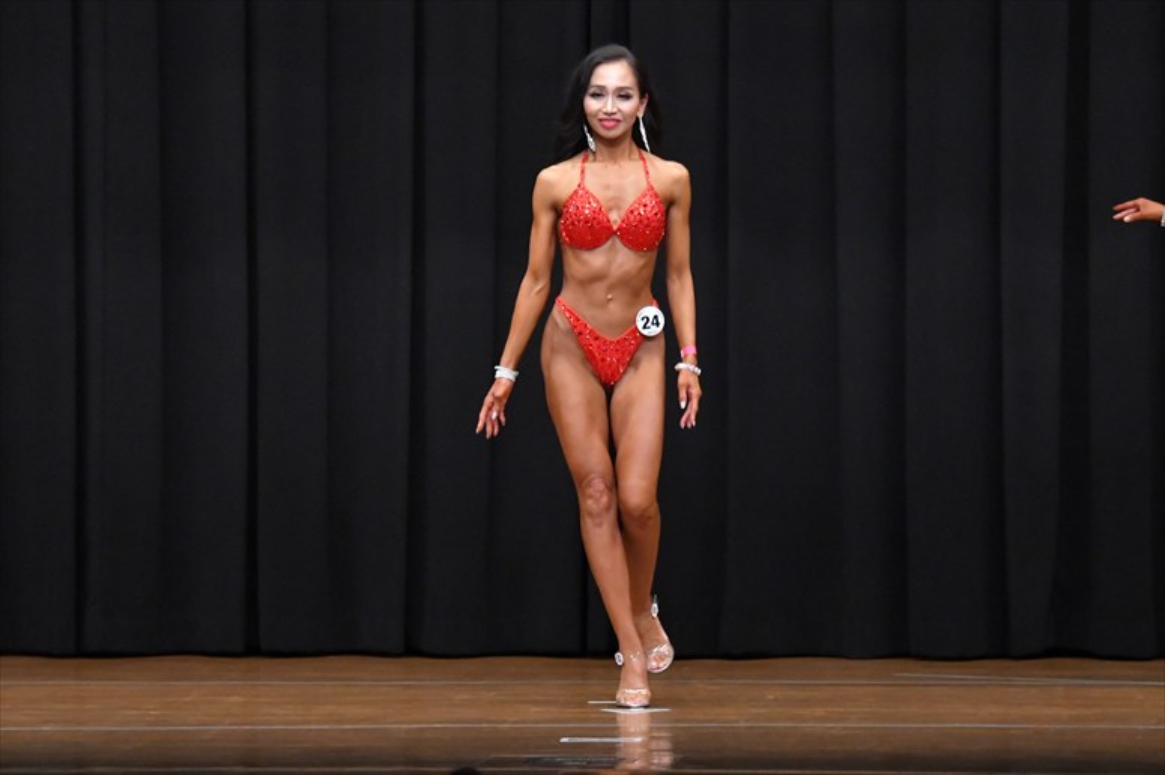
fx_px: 7763
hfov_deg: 8.6
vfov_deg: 5.7
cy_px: 388
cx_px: 582
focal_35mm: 240
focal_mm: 160
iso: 8000
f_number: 5.6
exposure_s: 1/400
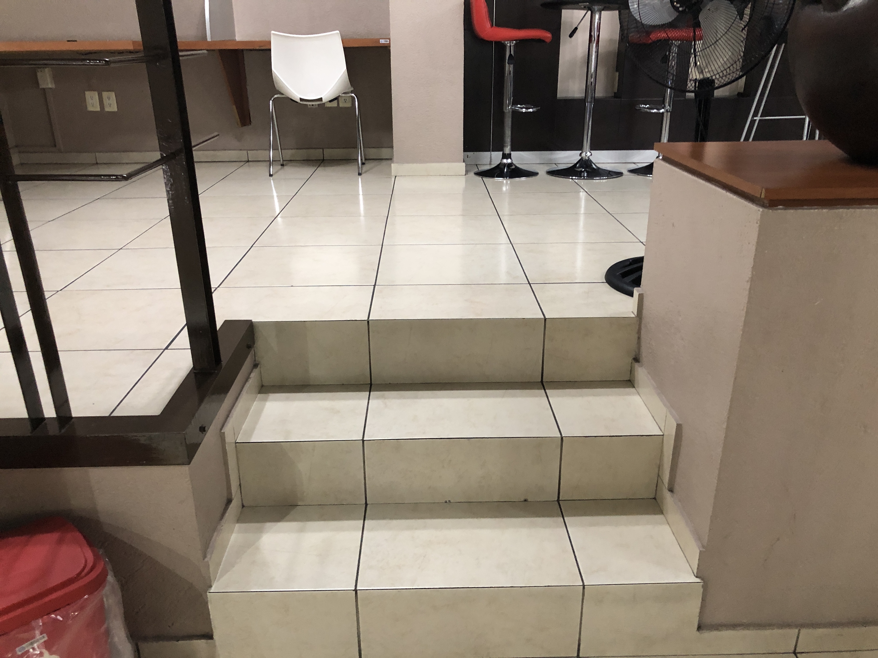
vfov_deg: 49.7
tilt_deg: -22.7
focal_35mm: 28
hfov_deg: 63.4
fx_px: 710
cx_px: 439
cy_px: 329
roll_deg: +0.3
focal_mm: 3.99
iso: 100
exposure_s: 1/13
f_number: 1.8
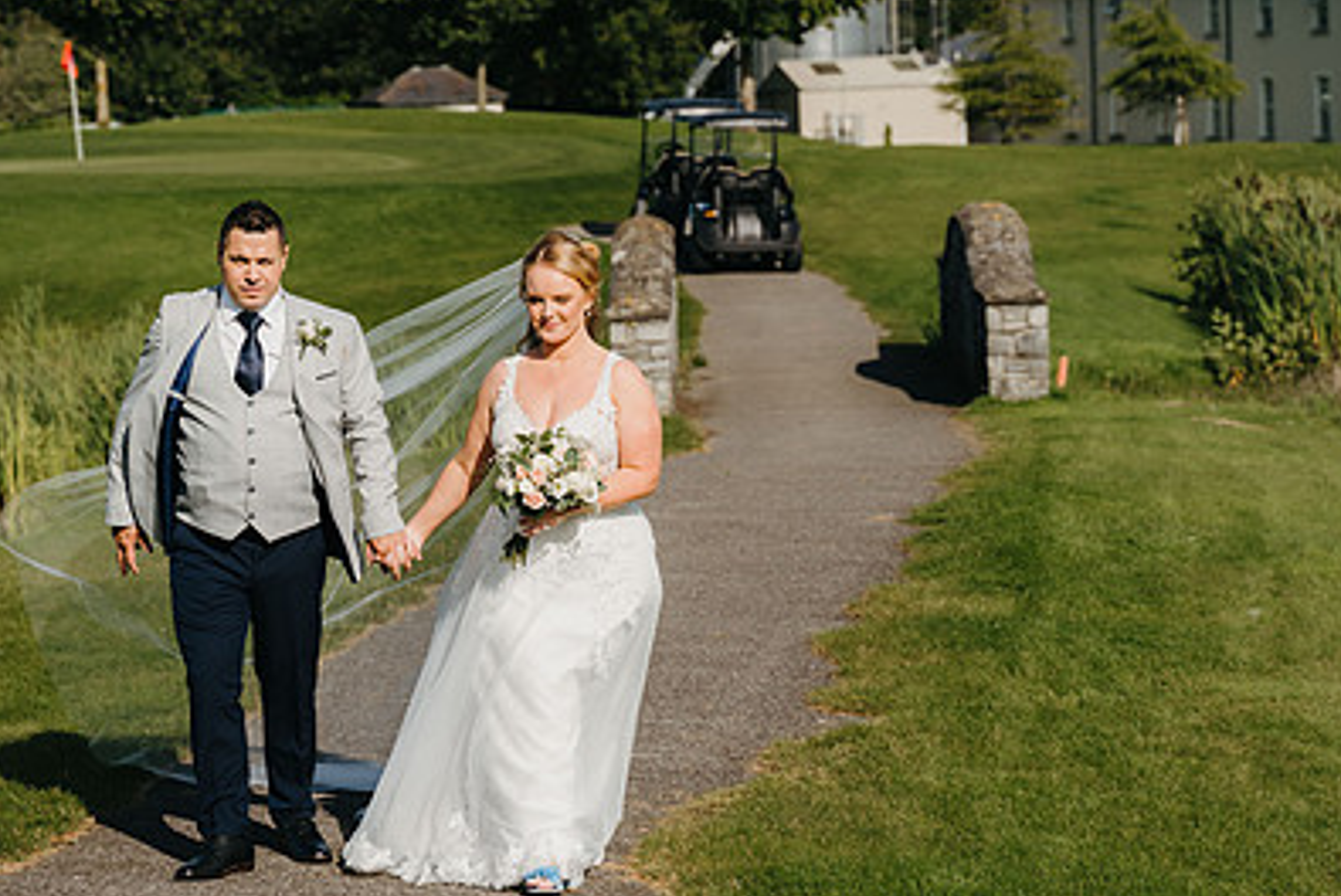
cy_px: 507
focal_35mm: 110
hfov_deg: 18.5
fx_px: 4100
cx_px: 492
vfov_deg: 12.5
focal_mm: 75
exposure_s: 1/1000
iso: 100
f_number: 4.5
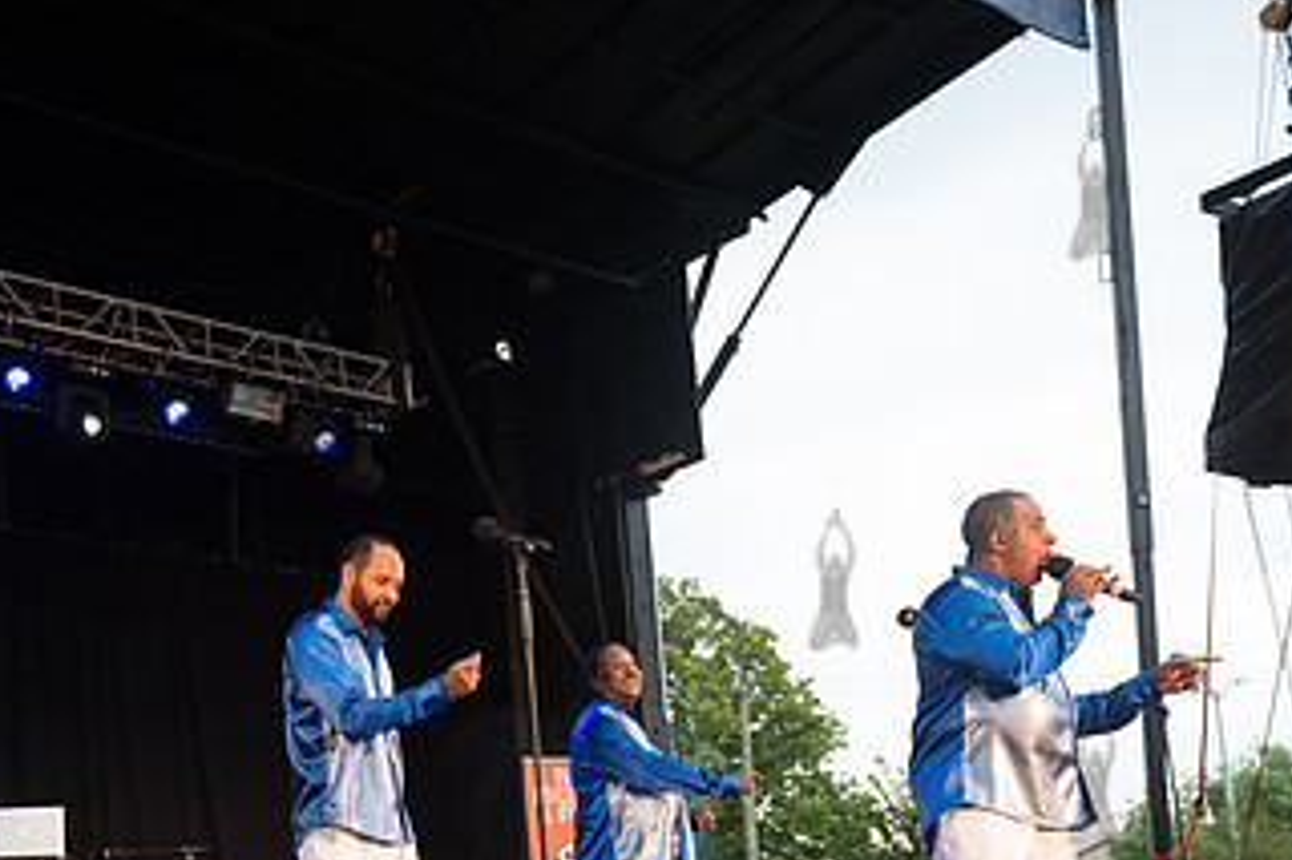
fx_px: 1758
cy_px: 773
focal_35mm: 49
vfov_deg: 26.6
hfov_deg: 39.2
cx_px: 311
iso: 1250
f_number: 3.5
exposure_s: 1/320
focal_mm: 27
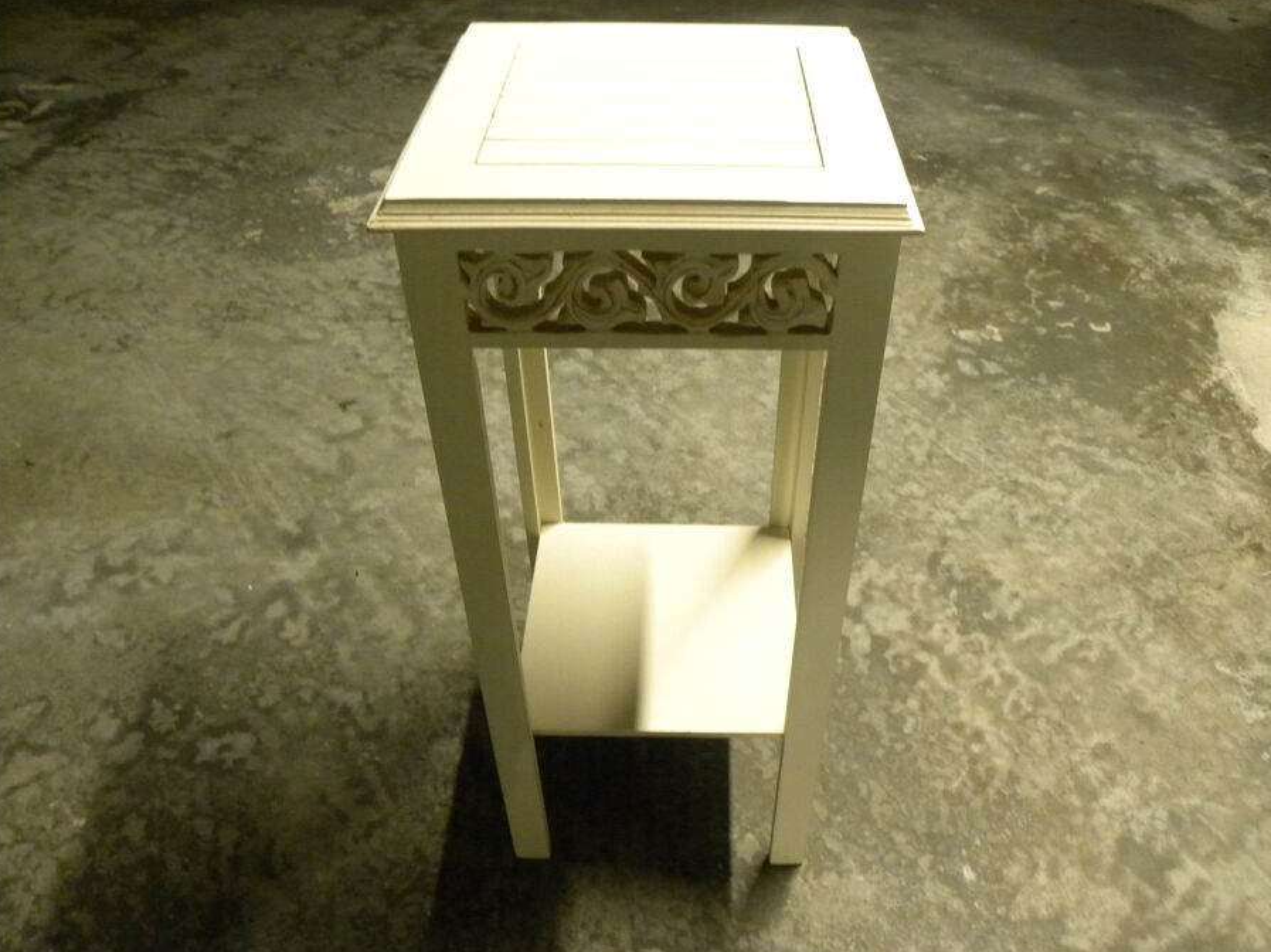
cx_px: 699
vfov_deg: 48.2
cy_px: 477
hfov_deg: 61.5
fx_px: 1064
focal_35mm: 29
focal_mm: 4.6
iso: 400
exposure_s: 1/25.6
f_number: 2.8
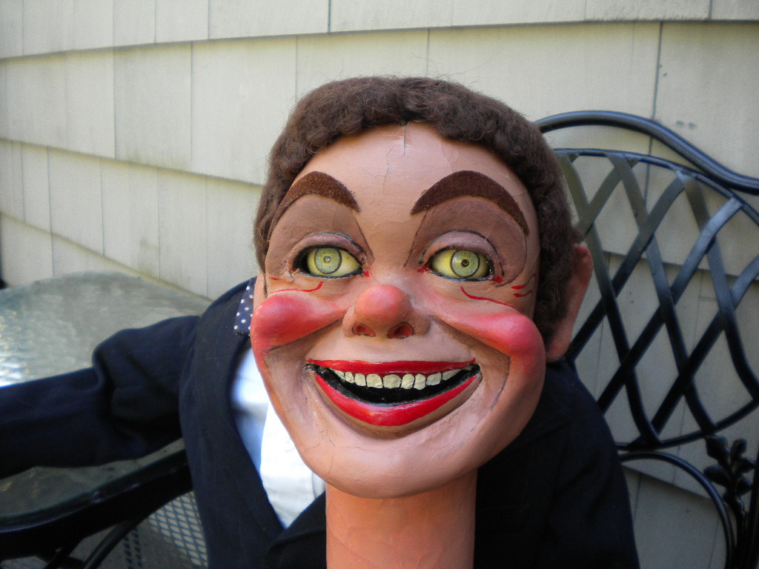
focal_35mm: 35
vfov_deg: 40.7
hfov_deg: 52.6
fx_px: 767
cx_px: 380
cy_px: 284
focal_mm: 6.3
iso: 149
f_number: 3.1
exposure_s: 1/58
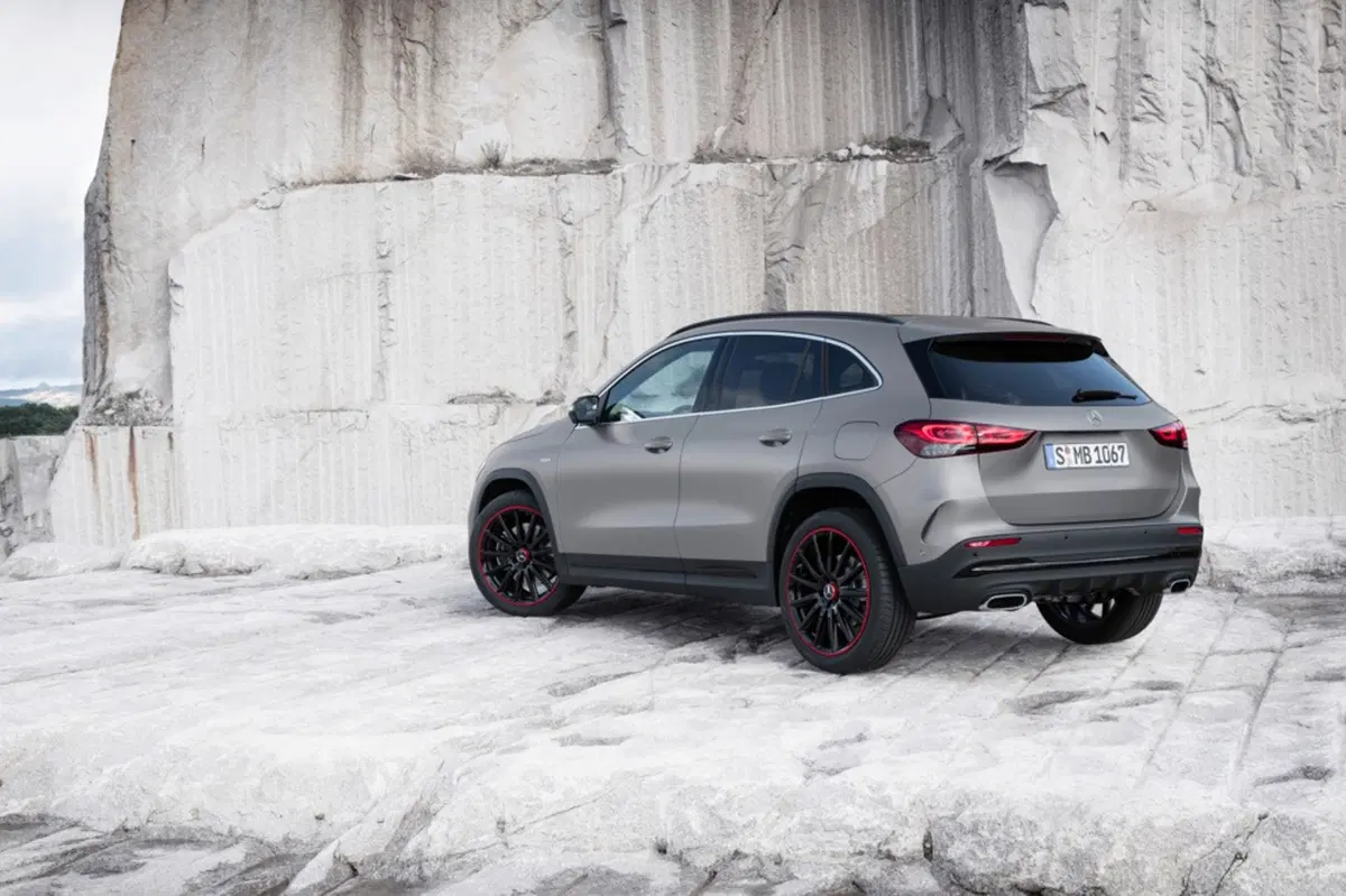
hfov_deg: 41.1
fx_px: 1794
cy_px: 448
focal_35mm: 48
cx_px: 673
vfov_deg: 28.1
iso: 100
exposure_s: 1/100
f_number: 8
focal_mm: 48
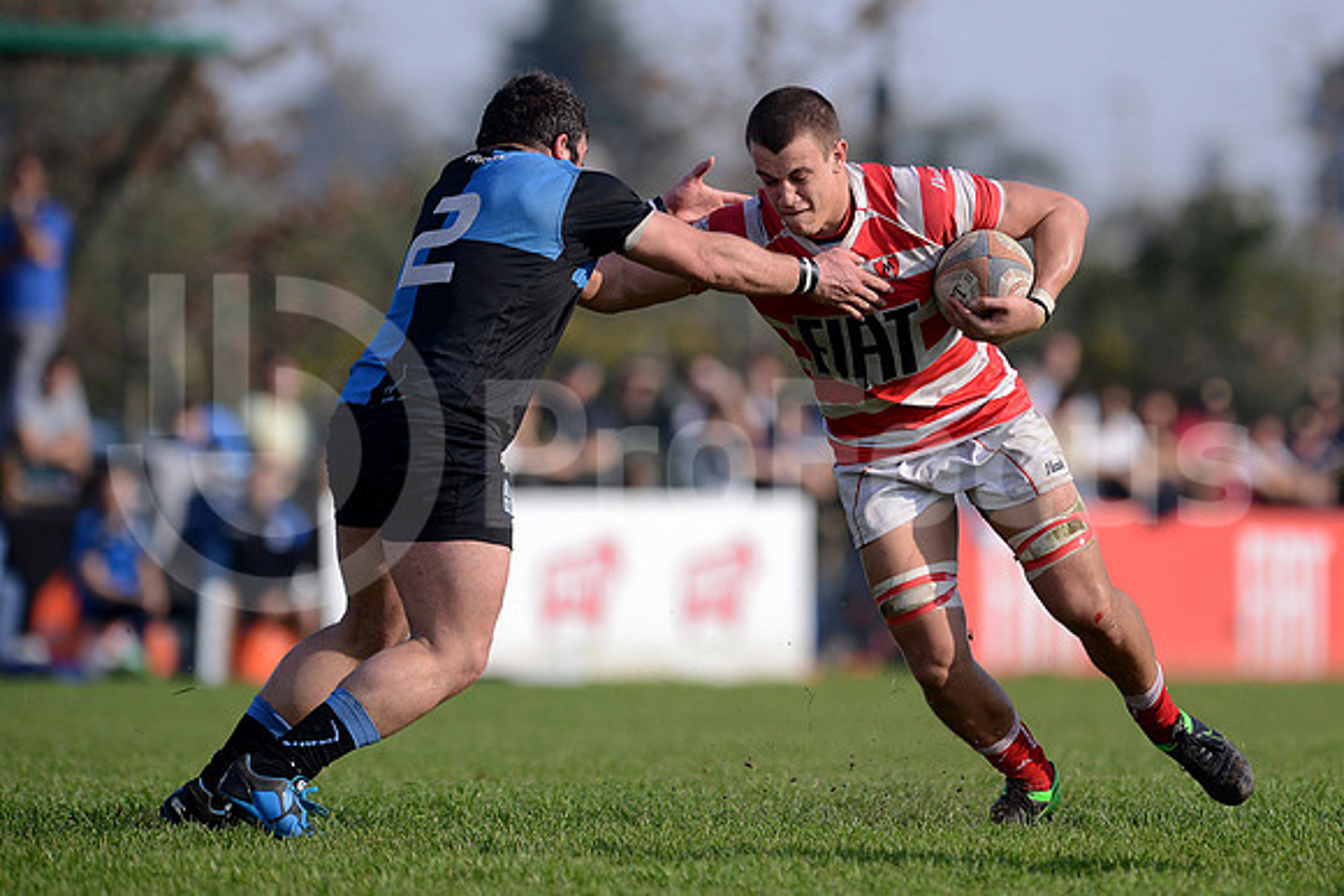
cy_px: 448
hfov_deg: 4.9
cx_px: 672
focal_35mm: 420
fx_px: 15683
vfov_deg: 3.3
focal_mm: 420
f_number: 4
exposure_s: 1/3200
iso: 560
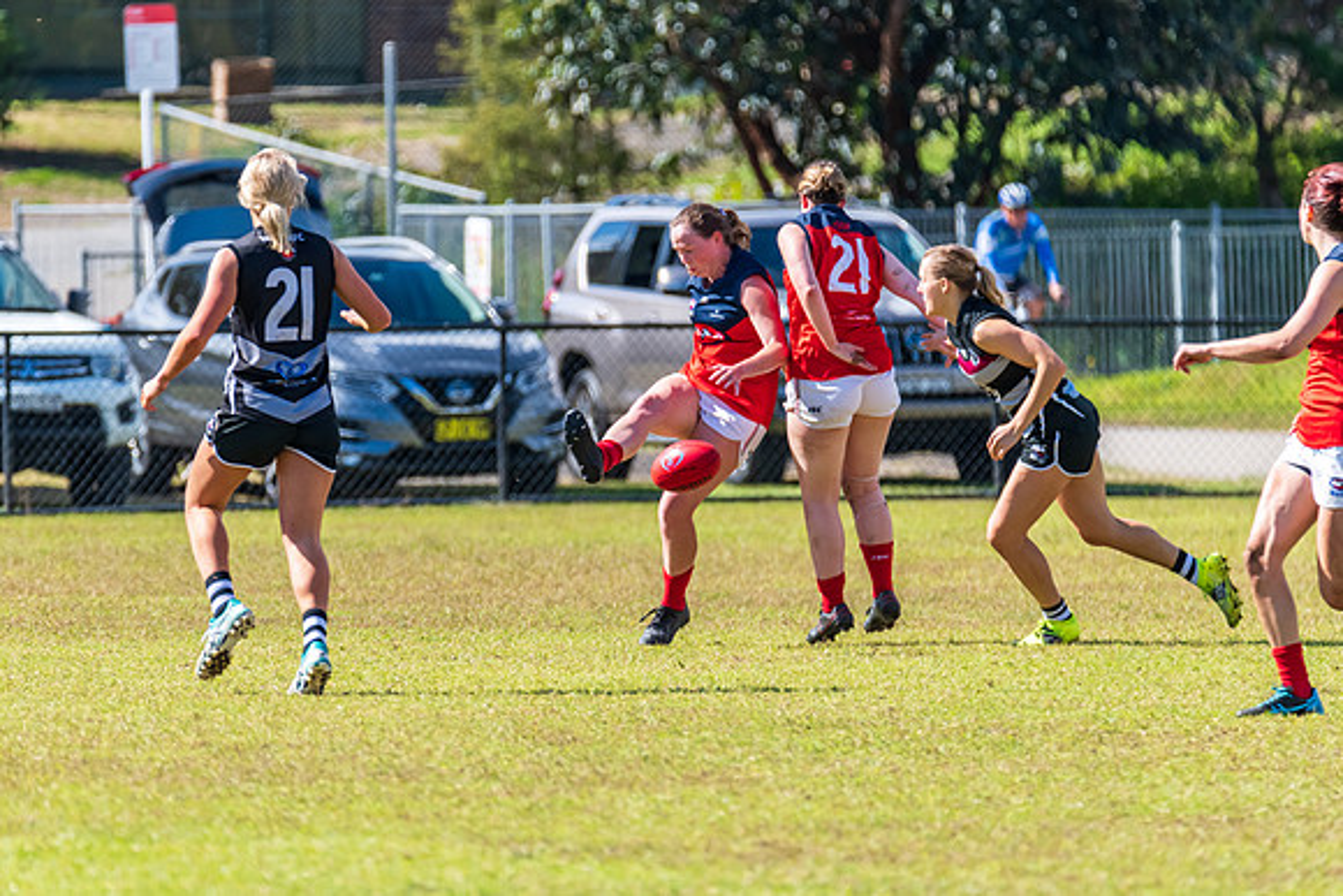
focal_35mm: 538
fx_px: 20079
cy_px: 440
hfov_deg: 3.8
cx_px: 540
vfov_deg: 2.6
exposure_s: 1/2000
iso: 800
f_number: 6
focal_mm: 450
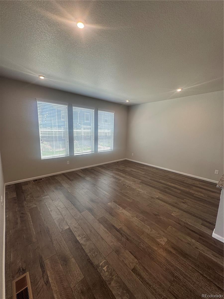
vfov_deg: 102.1
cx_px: 112
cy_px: 150
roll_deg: -0.5
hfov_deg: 85.7
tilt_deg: -9.4
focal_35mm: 14
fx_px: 121
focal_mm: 2.22
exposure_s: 1/120
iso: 64
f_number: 2.2
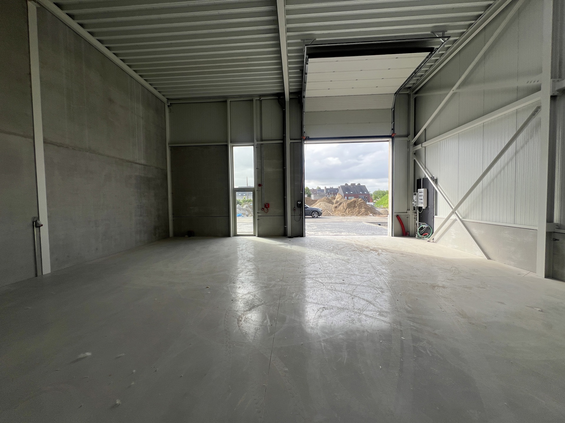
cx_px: 282
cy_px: 212
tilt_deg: -3.3
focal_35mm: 13
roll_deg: +0.8
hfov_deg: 106.2
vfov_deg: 89.9
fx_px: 212
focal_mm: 1.57
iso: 32
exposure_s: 1/608
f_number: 1.8
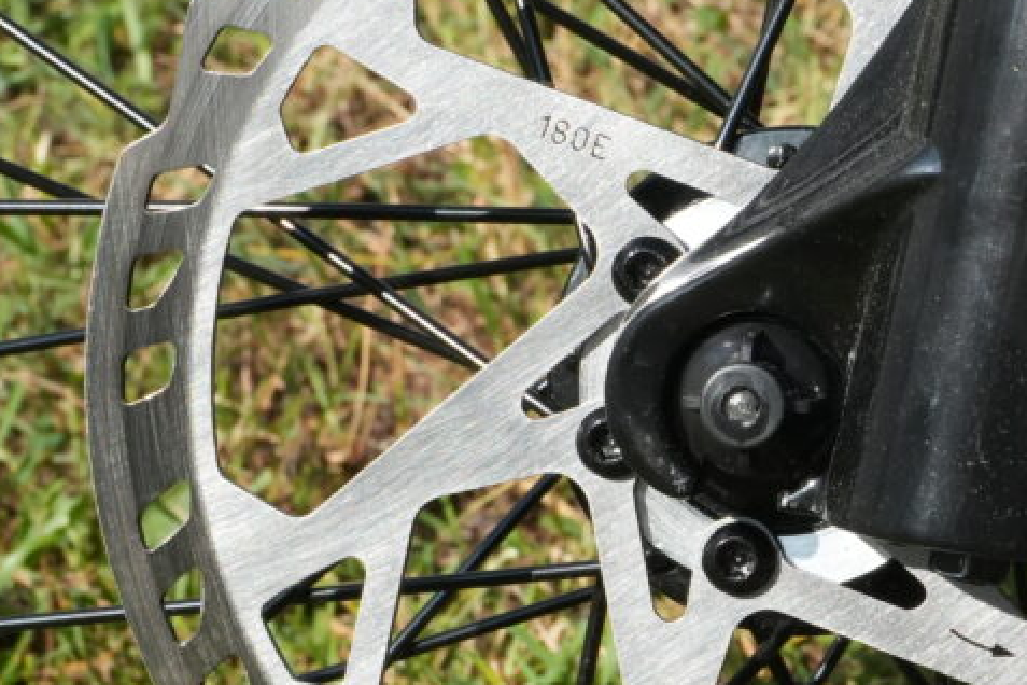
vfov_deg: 9.3
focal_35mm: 147
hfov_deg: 13.8
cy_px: 433
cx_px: 924
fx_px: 4201
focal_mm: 39
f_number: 16
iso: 640
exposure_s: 1/125
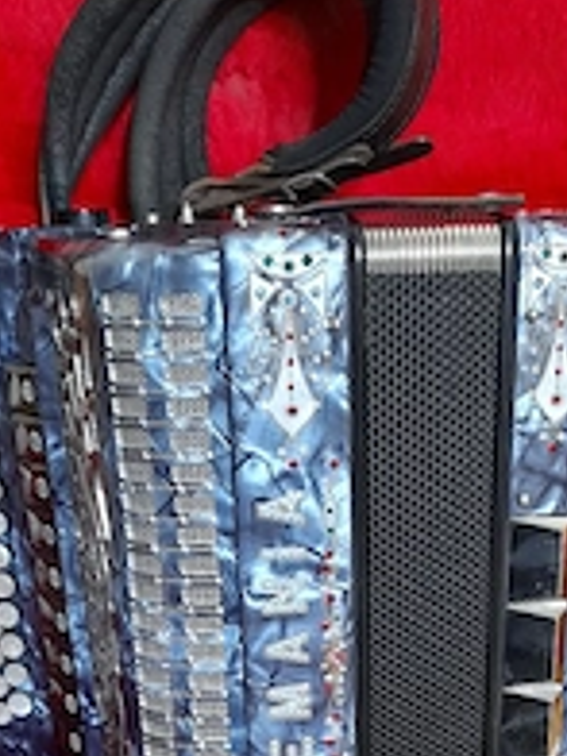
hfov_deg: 28.5
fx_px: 1114
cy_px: 714
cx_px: 332
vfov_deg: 34.8
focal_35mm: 51
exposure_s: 1/33
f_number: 2
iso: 320
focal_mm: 4.6
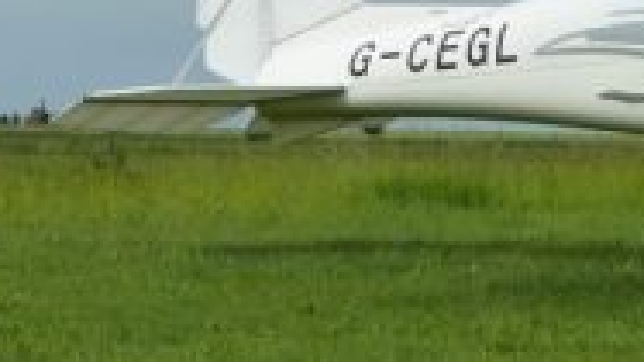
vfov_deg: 8.2
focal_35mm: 146
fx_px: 2492
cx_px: 723
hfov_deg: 14.4
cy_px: -34
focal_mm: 8.7
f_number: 5.6
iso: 160
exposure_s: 1/500
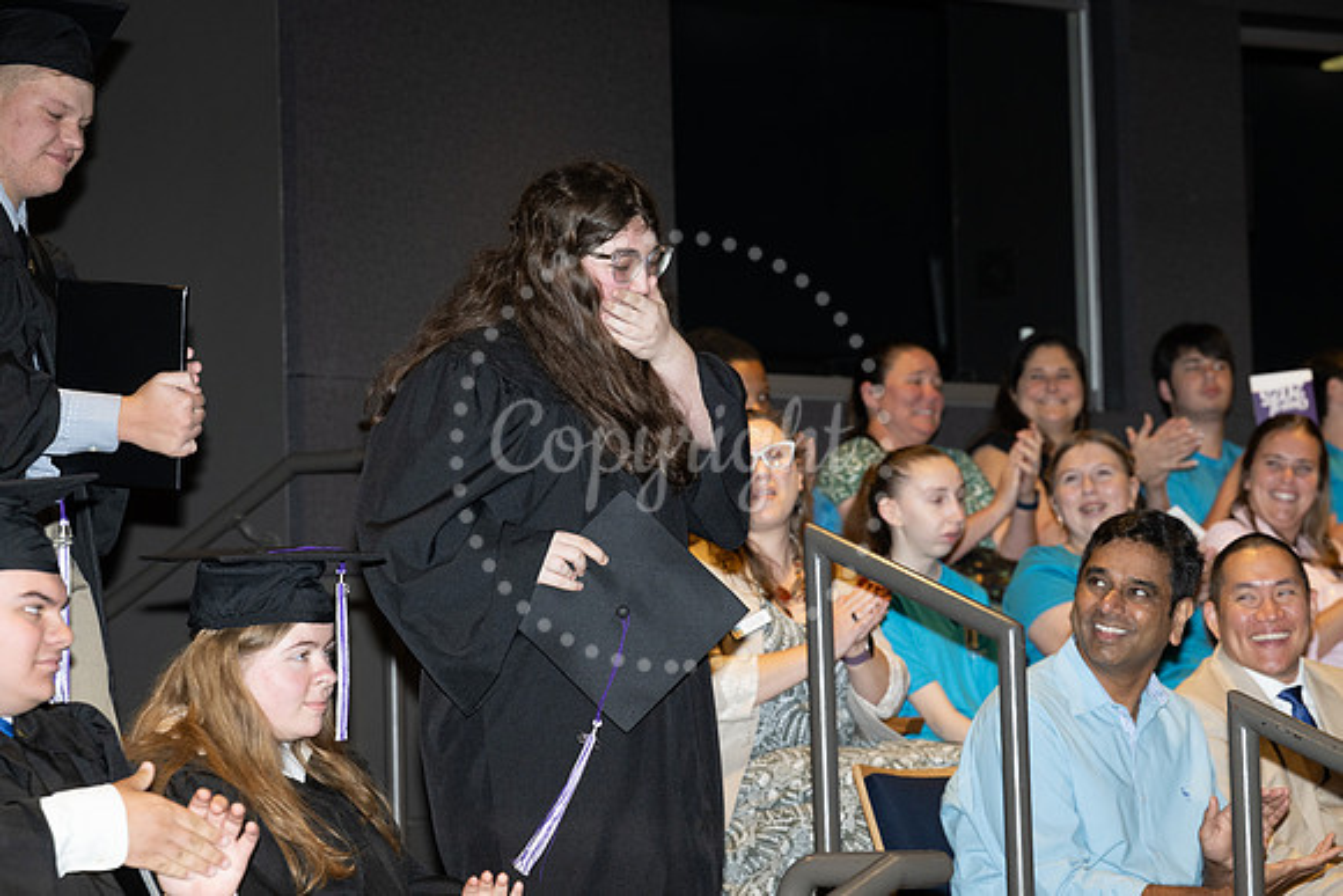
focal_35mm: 120
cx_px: 672
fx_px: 4478
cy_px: 448
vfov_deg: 11.4
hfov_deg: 17.1
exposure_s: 1/160
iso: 1000
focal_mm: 120
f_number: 5.6
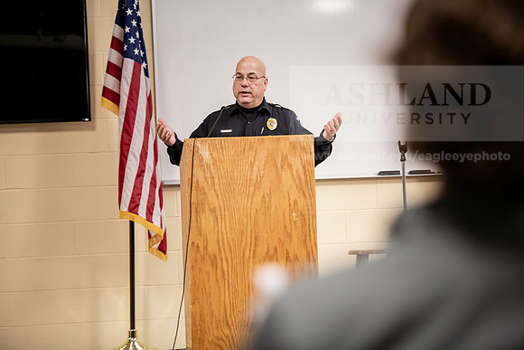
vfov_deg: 9.8
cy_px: 175
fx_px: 2038
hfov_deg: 14.7
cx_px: 262
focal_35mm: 140
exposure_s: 1/200
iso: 1600
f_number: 2.8
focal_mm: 140
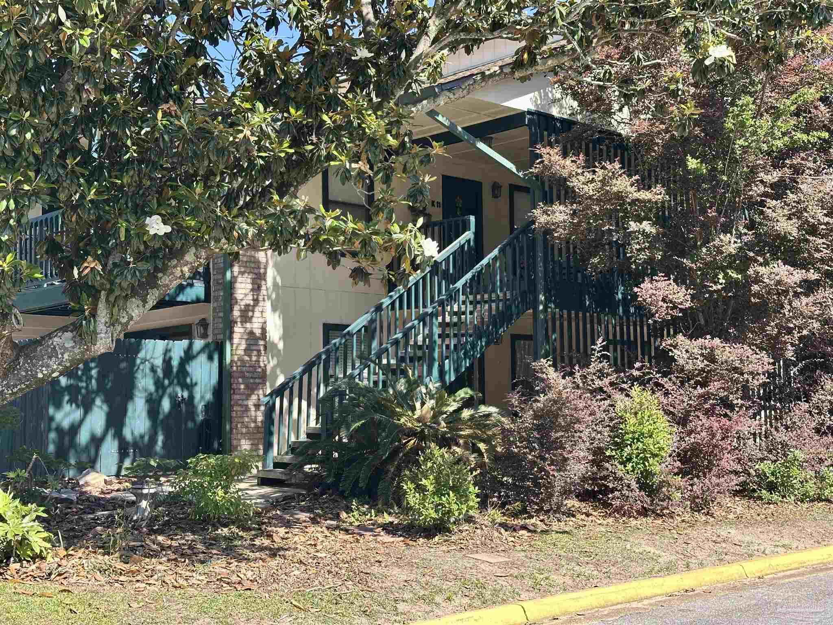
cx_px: 416
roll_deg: +0.2
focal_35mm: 48
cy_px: 312
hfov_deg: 39.7
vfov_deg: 30.3
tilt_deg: +5.6
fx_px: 1155
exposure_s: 1/694
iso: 64
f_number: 1.78
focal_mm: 6.86
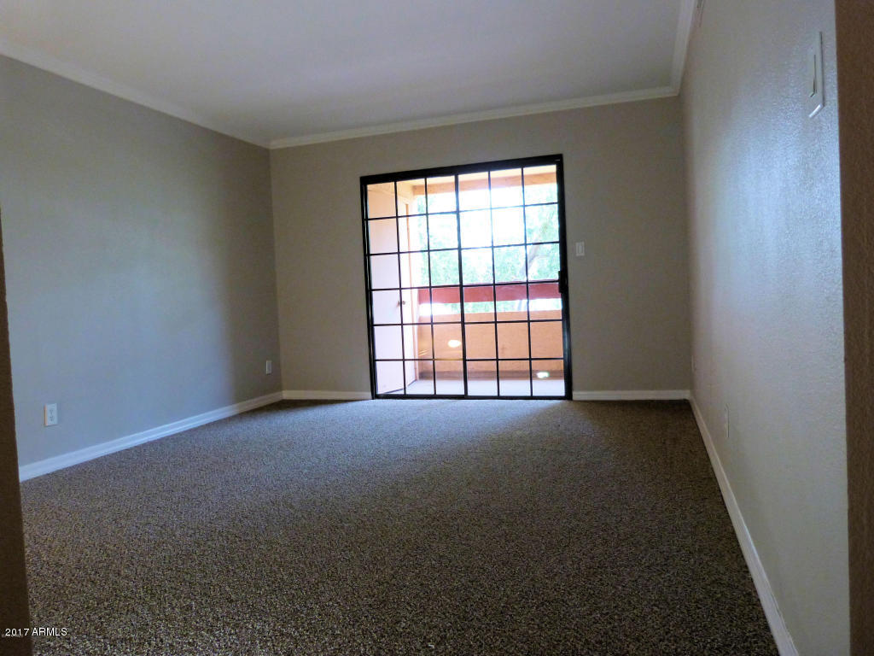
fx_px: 631
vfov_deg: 54.9
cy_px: 328
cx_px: 437
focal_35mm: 25
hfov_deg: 69.4
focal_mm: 4.5
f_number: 2.8
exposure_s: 1/60
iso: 250
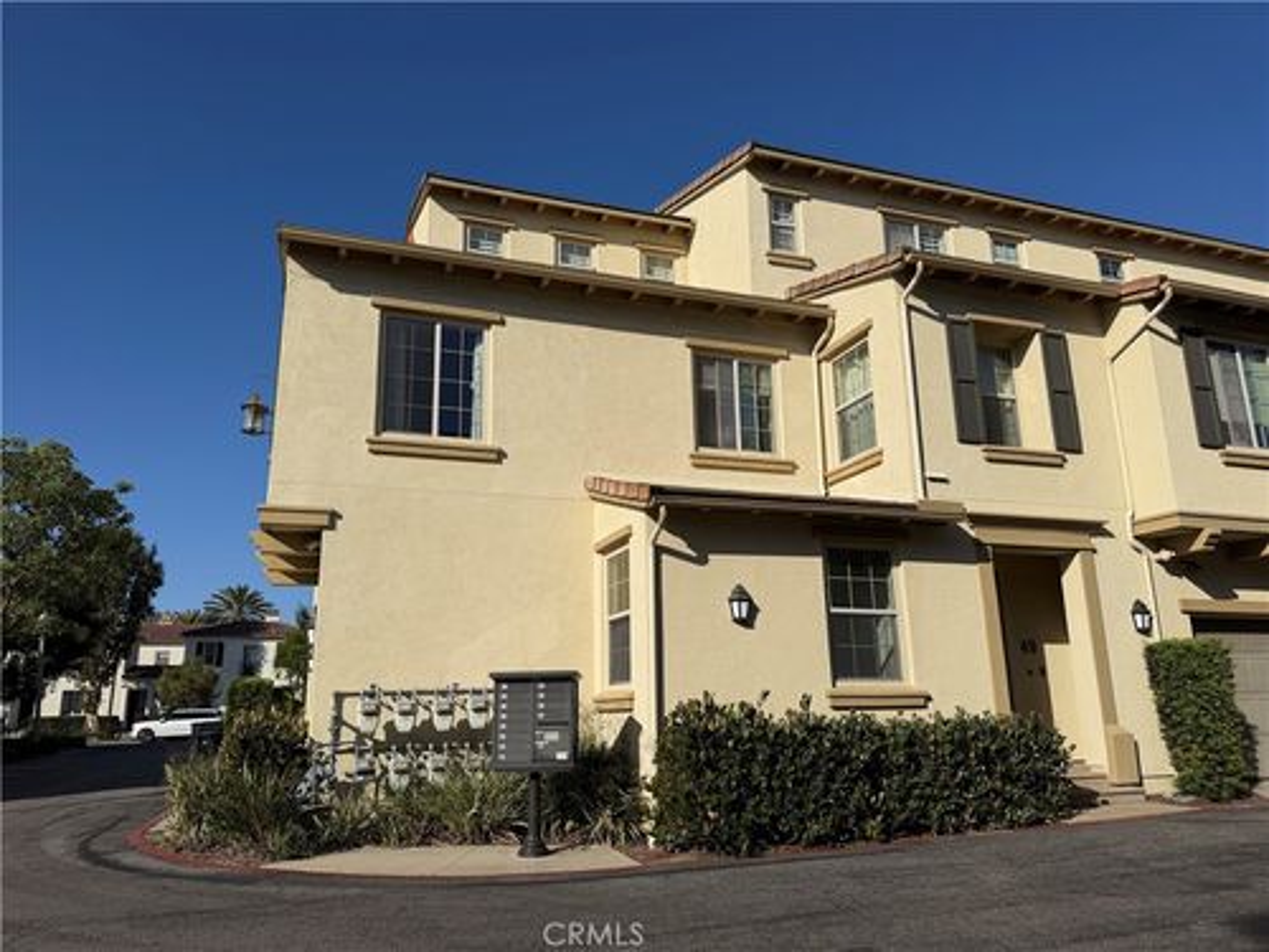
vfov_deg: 56.8
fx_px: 880
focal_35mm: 24
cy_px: 476
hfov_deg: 71.6
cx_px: 634
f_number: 1.78
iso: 80
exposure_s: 1/10309
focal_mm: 6.76
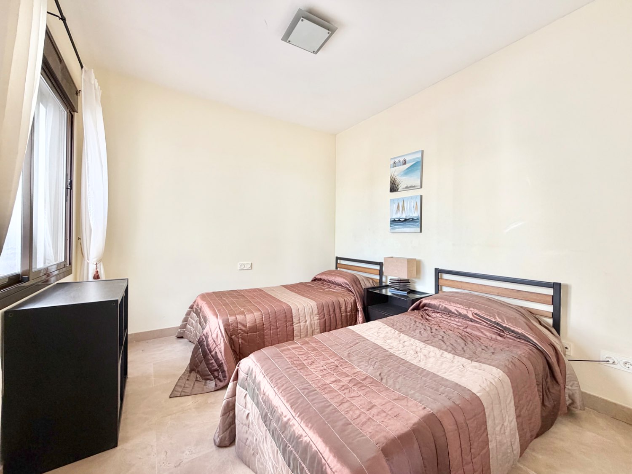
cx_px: 316
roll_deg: -0.6
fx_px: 256
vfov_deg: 85.7
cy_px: 237
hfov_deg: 102.1
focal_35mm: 14
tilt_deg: -0.1
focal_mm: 2.22
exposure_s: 1/121
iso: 125
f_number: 2.2
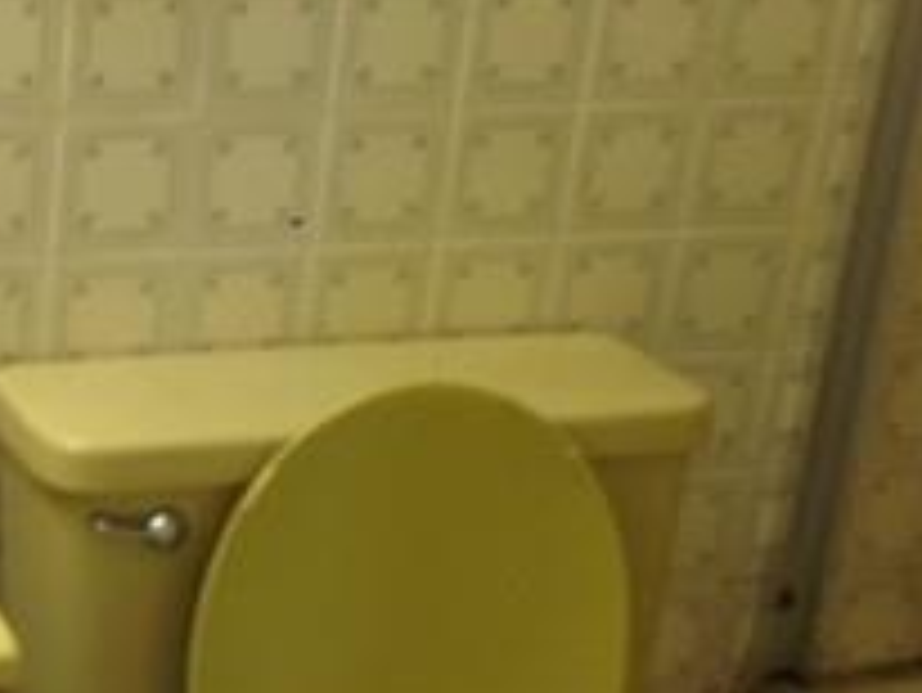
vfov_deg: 14.3
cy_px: 531
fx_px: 2745
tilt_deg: -24.1
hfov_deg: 18.6
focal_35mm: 103
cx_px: -4
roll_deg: -3.8
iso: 50
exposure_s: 1/30
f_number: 2.4
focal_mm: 4.12
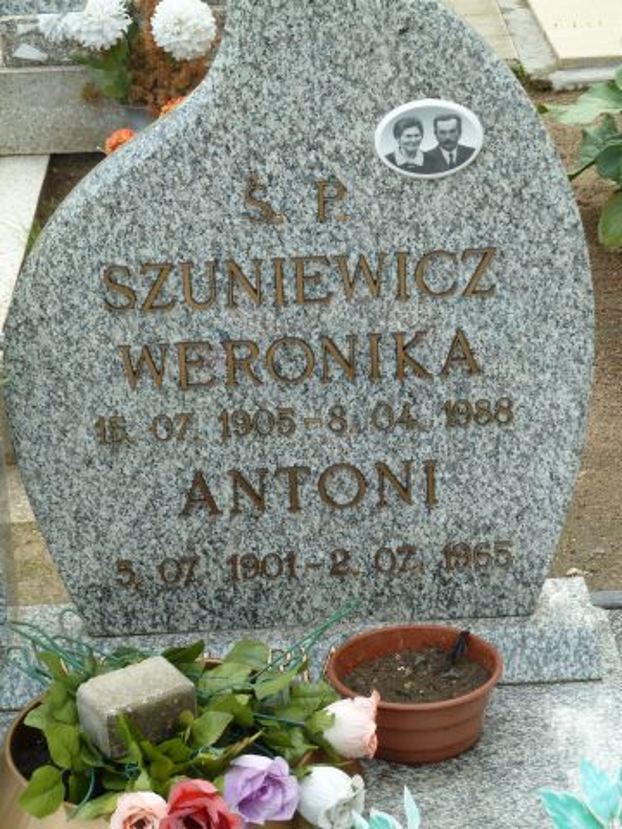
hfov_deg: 15.4
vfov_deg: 20.4
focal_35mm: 96
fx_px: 2300
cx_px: 311
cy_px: 414
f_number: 4.3
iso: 80
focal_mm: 15.8
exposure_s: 1/80
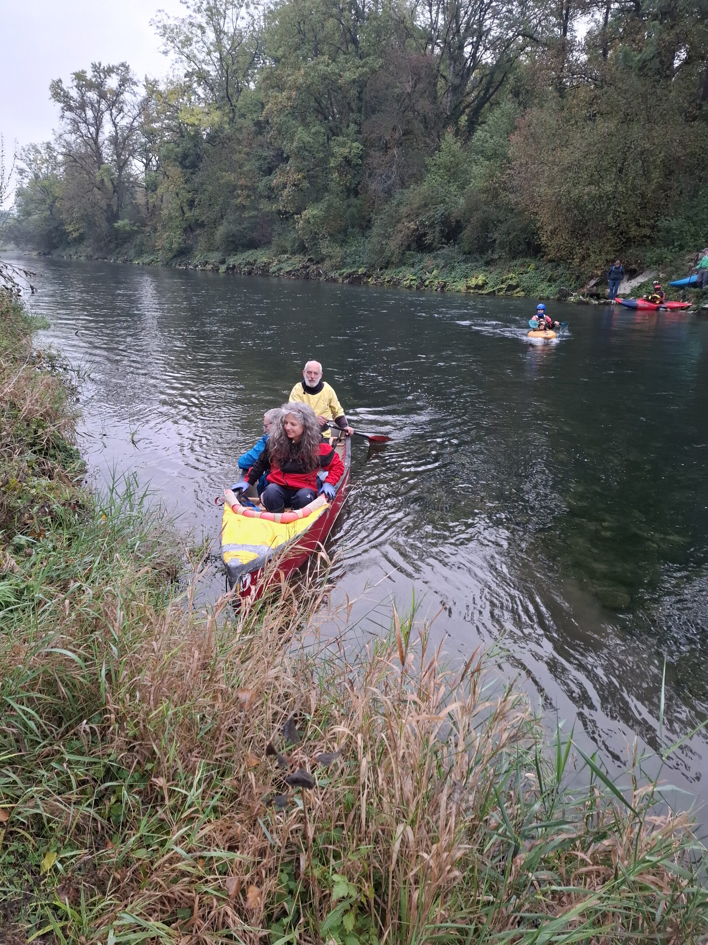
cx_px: 354
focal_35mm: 23
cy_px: 472
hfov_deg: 58.9
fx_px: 627
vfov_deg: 73.9
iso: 250
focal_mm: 5.54
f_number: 1.8
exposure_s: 1/100
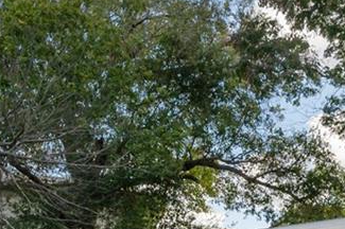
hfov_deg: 26.1
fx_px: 661
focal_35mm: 69
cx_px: 415
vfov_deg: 17.0
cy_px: 384
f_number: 9
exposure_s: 1/400
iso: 320
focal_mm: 14
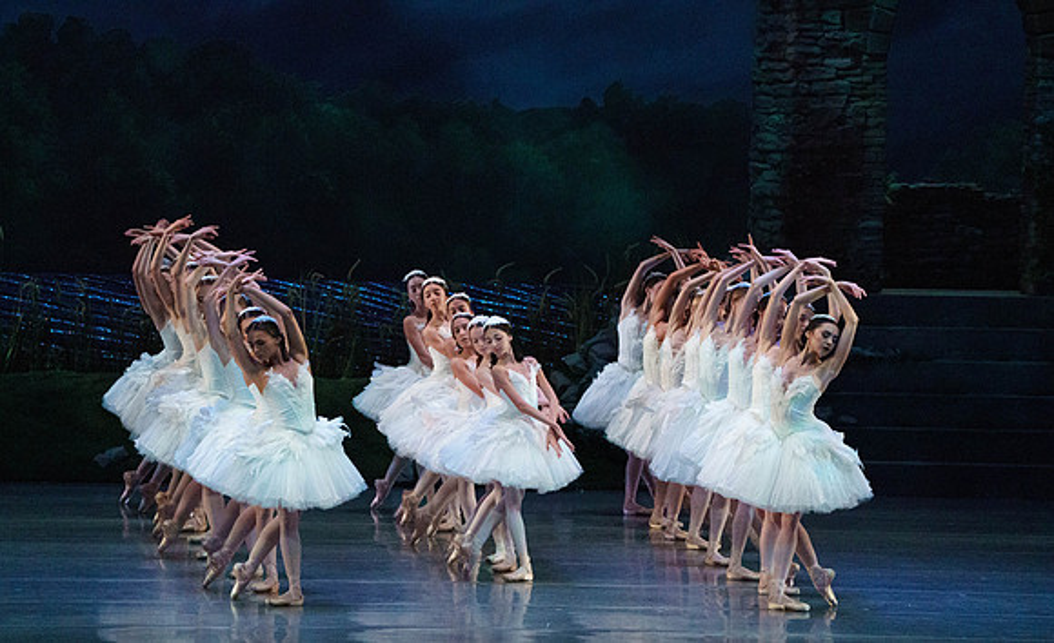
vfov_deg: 5.5
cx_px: 527
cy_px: 350
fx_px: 6717
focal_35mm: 235
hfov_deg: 9.0
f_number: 5.6
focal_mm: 229
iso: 8000
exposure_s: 1/250
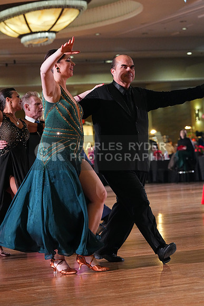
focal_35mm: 119
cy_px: 153
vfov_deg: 17.2
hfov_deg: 11.5
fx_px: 1011
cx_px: 102
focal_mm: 119
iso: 6400
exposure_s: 1/400
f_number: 5
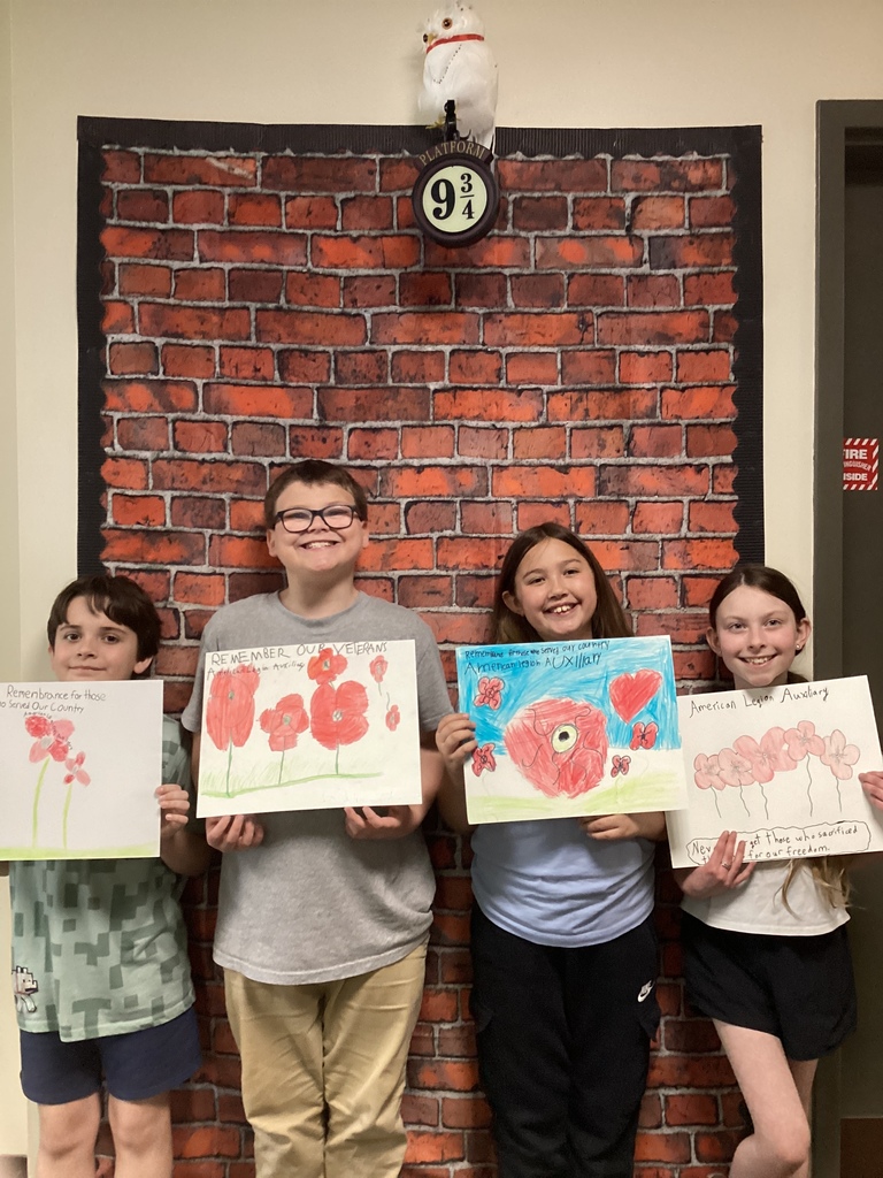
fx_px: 1054
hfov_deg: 45.4
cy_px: 589
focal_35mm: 31
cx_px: 442
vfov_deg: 58.4
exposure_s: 1/60
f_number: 2.4
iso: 320
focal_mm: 3.3
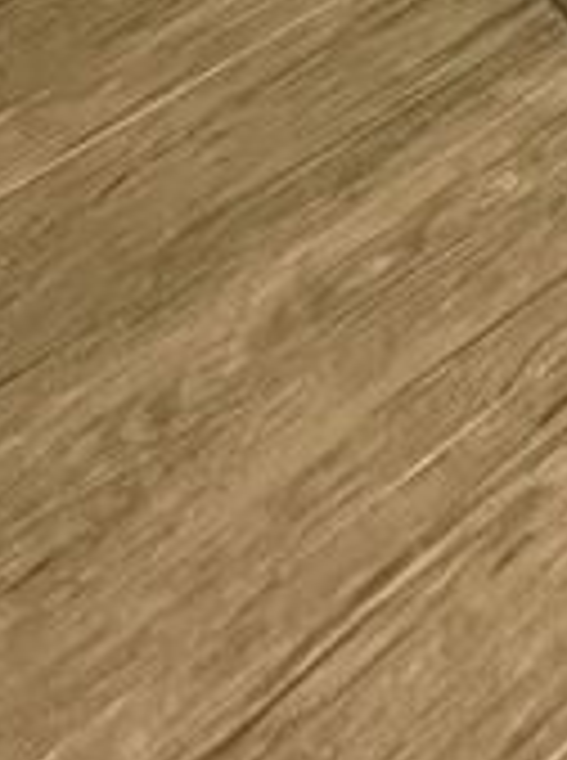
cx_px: 878
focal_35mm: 85
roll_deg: -2.6
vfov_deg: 11.9
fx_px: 1863
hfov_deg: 15.8
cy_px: -1457
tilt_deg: -2.3
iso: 200
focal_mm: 2.22
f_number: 2.2
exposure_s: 1/50
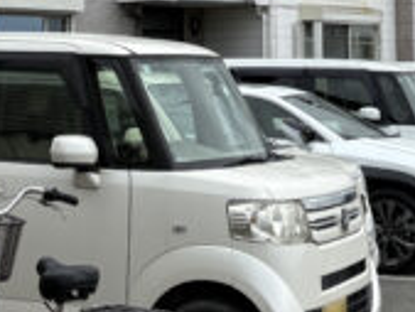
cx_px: 291
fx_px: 1344
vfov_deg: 12.8
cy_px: -97
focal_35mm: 112
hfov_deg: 17.5
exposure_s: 1/6329
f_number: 1.6
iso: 50
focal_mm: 5.96
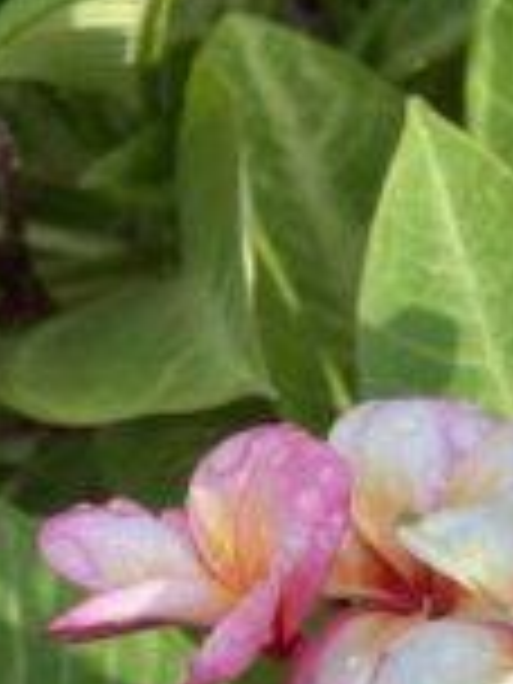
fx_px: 1798
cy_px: 884
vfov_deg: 19.8
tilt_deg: -79.7
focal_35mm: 91
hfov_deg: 15.2
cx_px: 734
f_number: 1.6
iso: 32
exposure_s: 1/2053
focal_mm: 4.2
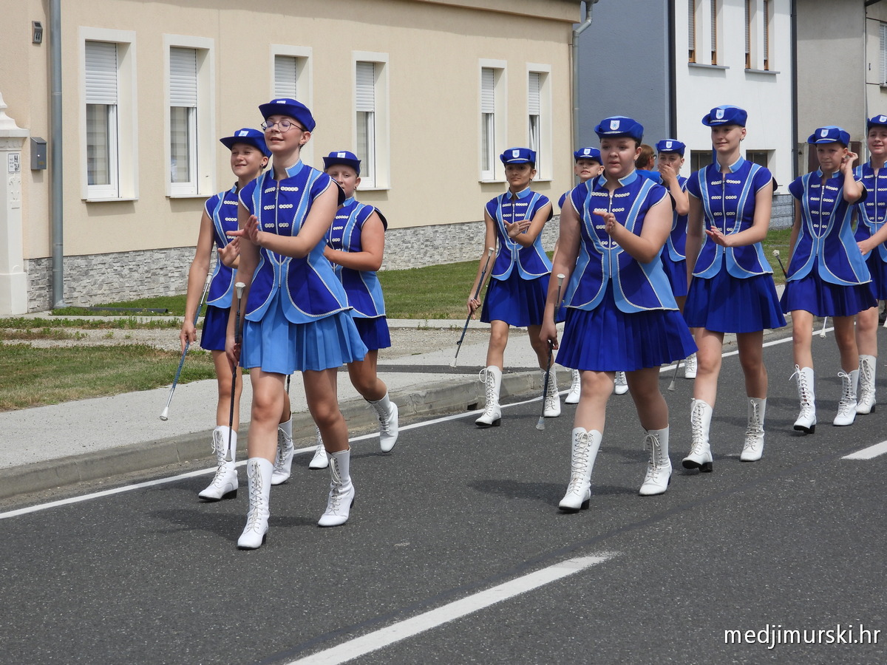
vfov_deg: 12.9
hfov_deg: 17.1
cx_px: 444
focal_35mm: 115
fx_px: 2947
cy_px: 332
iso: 100
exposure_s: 1/1000
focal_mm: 20.7
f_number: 4
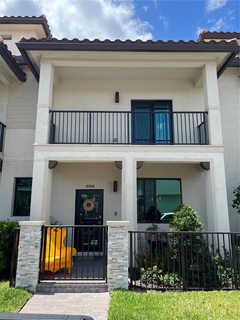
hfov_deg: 53.1
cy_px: 160
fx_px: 240
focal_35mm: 26
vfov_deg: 67.3
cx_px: 120
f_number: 1.5
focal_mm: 5.7
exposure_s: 1/2353
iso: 50
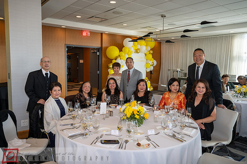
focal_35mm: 28
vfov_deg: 46.4
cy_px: 82
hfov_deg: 65.5
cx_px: 124
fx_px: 192
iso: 1000
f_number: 5.6
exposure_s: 1/160
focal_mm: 28
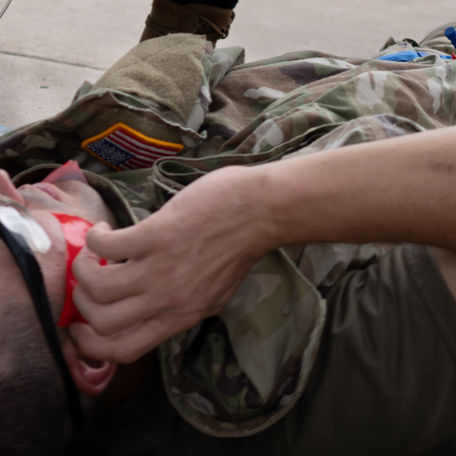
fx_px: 1908
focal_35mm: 128
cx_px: 169
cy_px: -364
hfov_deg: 13.6
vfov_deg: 12.5
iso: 100
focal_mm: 35
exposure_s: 1/500
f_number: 2.8
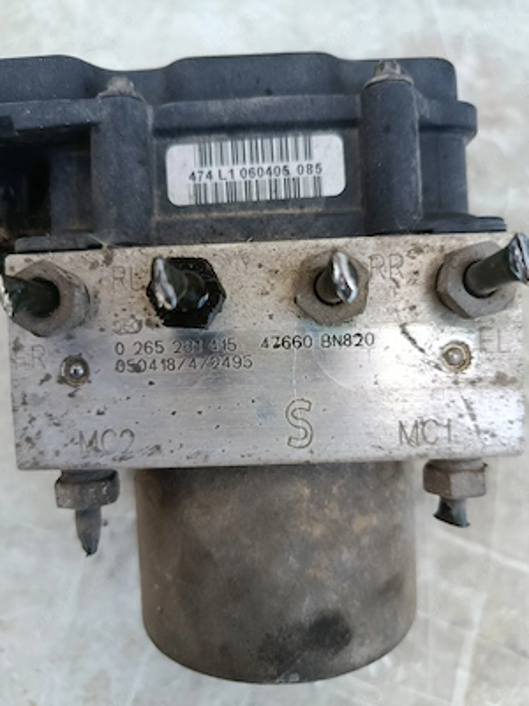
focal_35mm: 24
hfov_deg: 56.8
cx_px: 264
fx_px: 489
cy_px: 353
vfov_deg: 71.6
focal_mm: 5.24
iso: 172
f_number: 1.7
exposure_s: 1/100
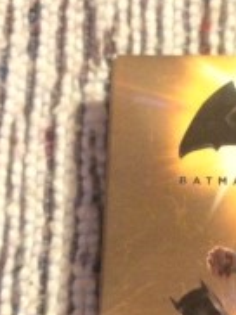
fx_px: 620
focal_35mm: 68
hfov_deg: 20.4
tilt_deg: -81.4
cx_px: 269
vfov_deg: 27.5
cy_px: 290
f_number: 2.2
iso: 500
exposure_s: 1/17
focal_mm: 4.15
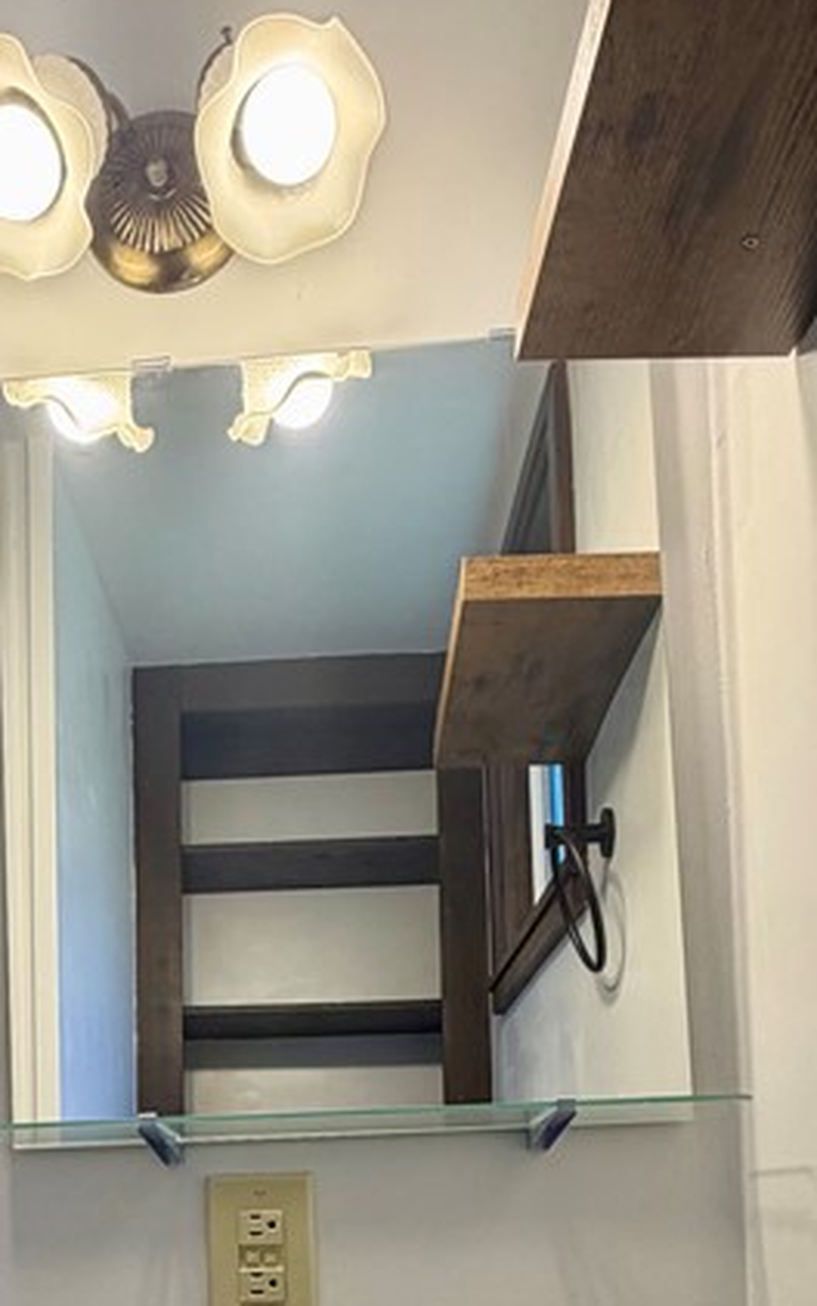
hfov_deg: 34.7
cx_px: 223
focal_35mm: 36
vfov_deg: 48.5
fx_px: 1282
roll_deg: +0.2
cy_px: 1170
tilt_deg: +3.0
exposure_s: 1/120
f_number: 2.2
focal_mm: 2.22
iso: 160
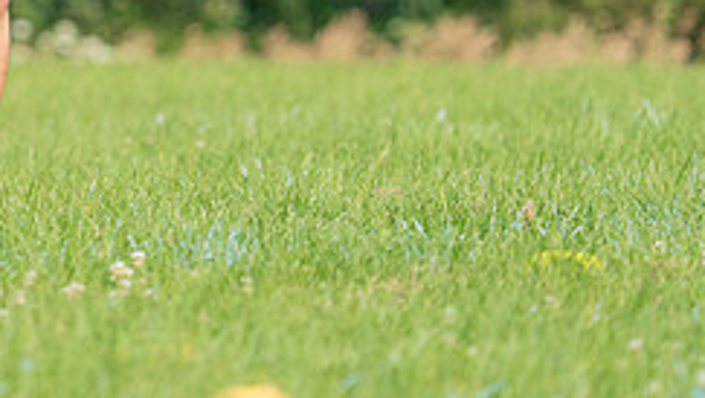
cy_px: -153
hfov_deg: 2.7
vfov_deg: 1.5
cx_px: 64
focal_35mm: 803
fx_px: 15019
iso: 1250
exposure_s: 1/4000
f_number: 6.3
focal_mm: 321
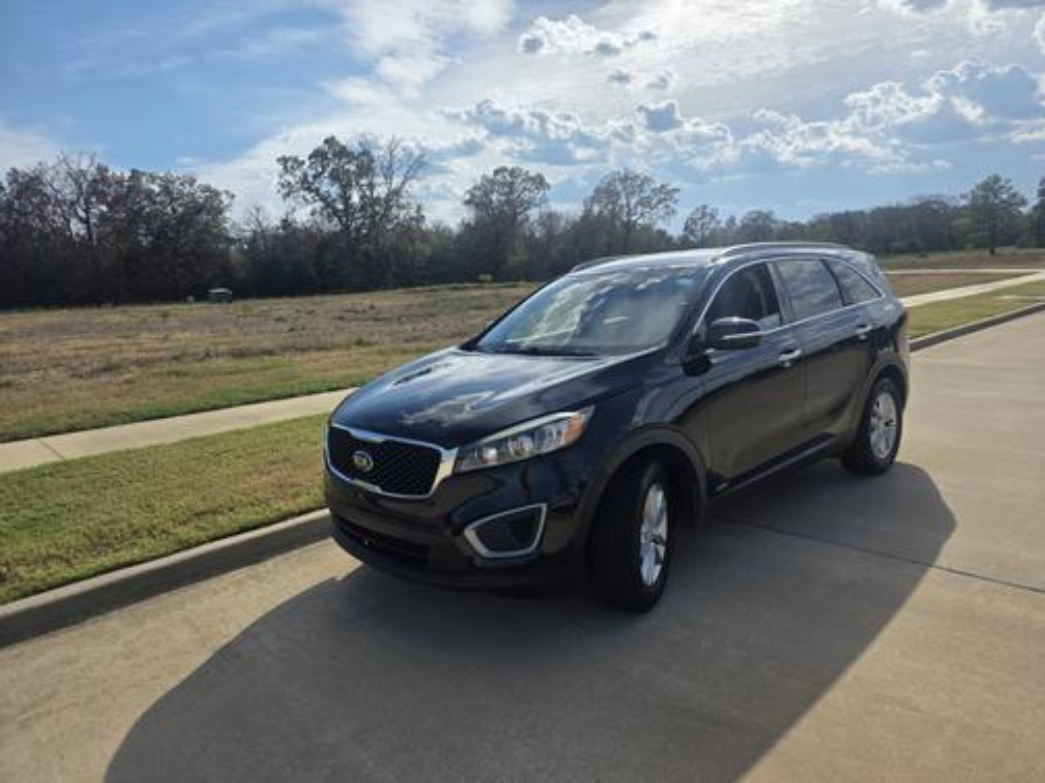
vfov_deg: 58.9
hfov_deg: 73.9
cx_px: 522
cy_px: 392
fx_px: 694
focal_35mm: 23
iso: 50
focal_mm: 6.3
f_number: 1.7
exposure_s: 1/7944
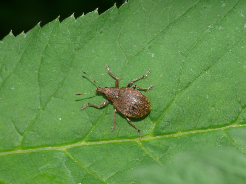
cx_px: 123
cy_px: 92
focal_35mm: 186
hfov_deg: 10.6
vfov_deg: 8.0
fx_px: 1322
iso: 200
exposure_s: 1/30
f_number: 9
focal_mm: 39.4
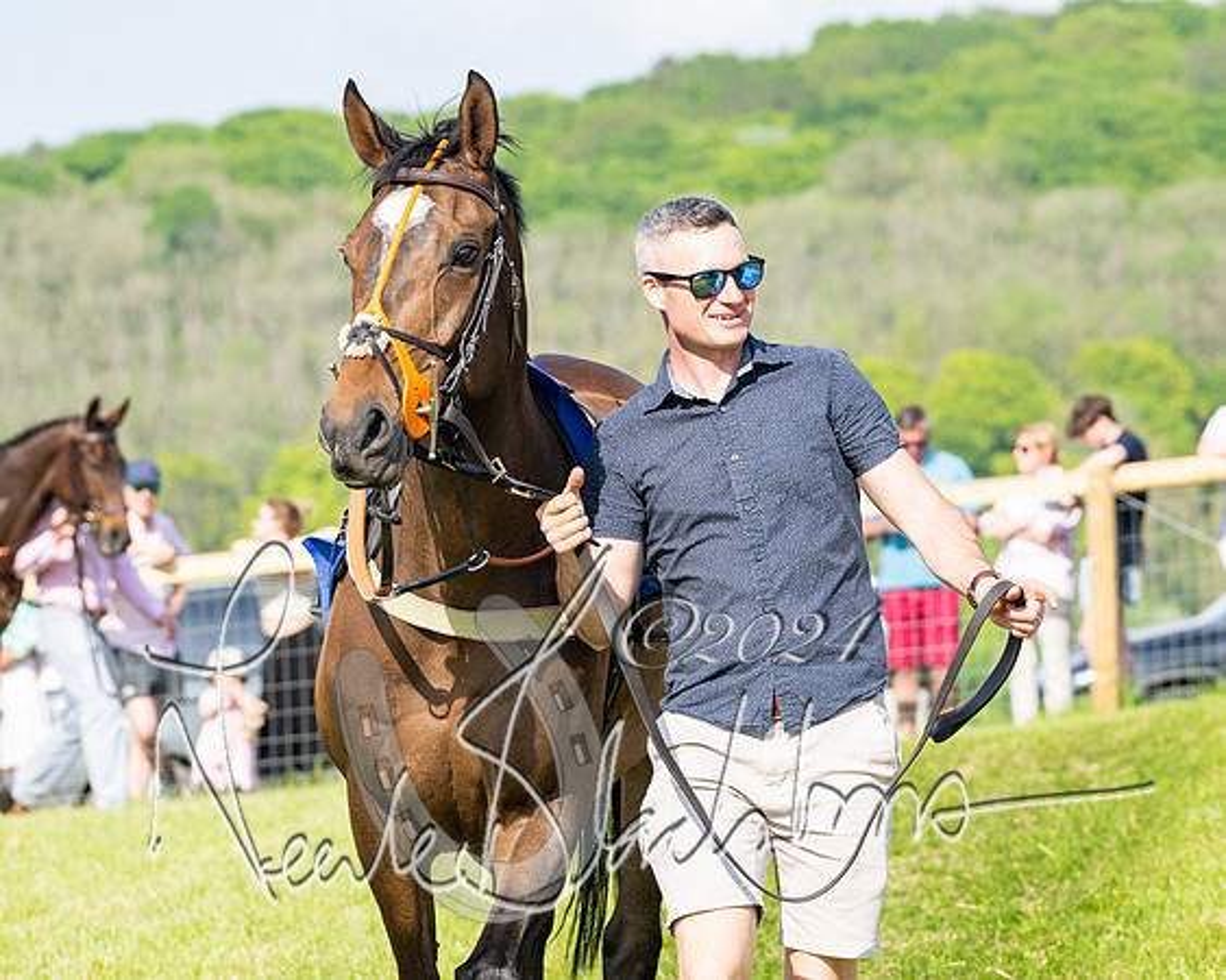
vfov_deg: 5.6
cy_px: 313
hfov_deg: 7.0
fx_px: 10020
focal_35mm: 276
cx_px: 433
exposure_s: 1/1600
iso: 400
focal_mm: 120
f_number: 5
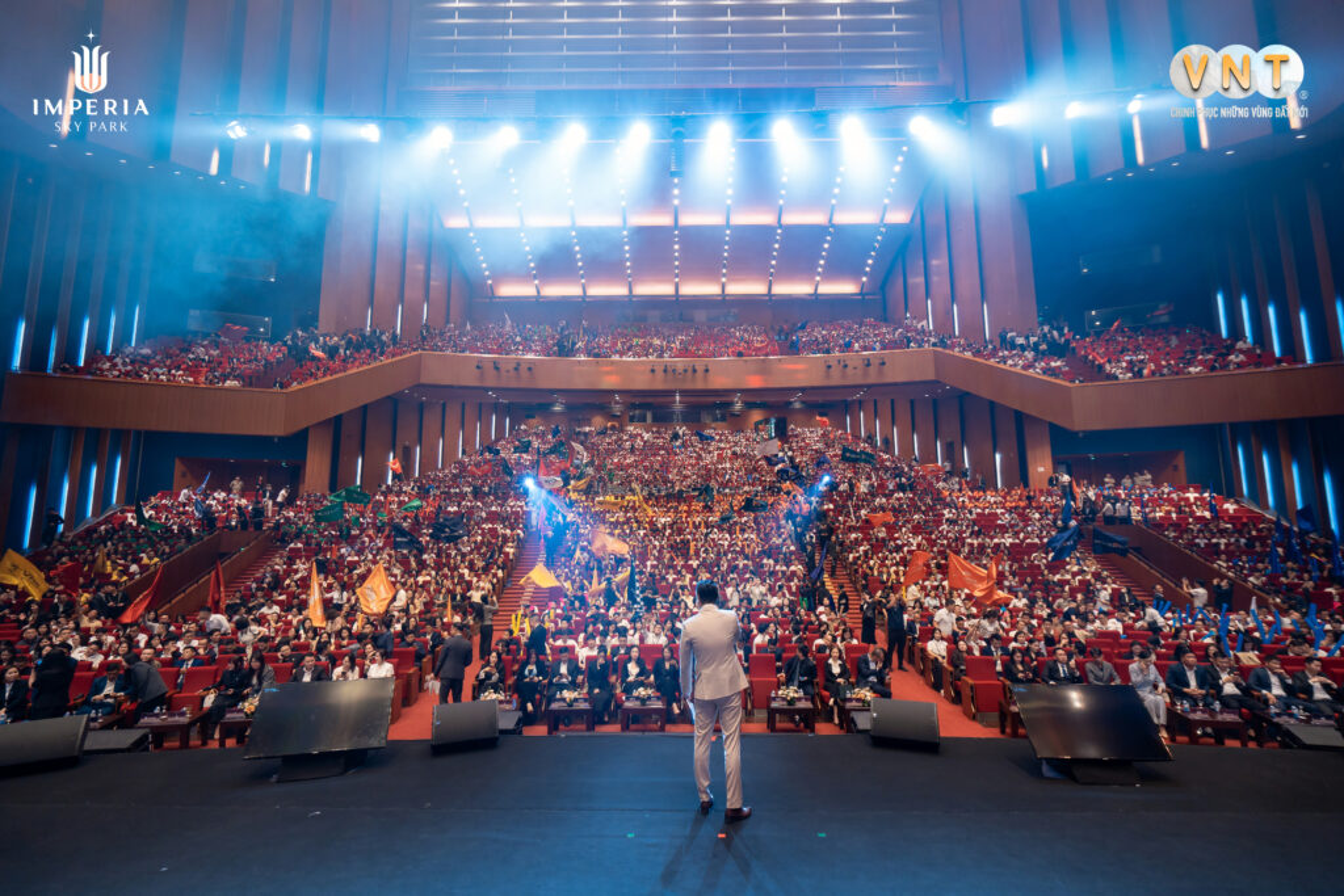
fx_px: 597
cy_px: 448
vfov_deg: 73.8
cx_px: 672
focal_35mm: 16
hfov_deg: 96.7
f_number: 4
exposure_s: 1/100
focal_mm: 16
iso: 800
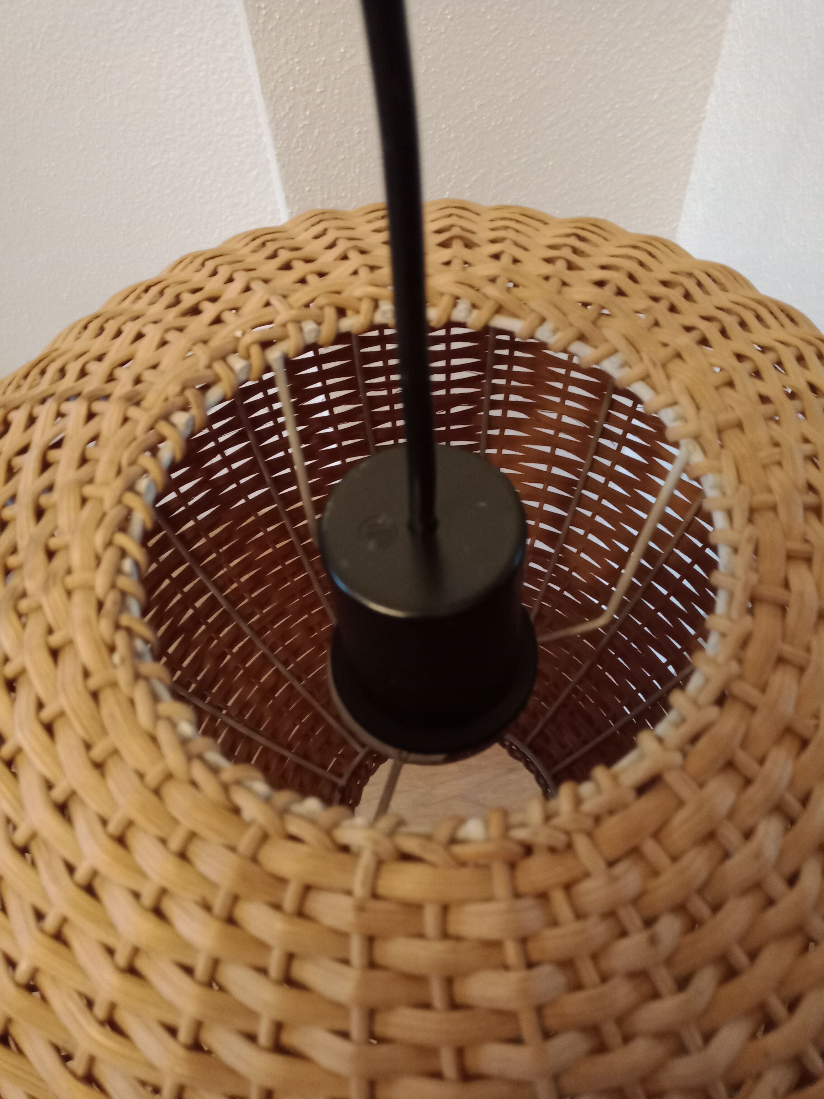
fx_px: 857
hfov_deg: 51.4
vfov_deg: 65.3
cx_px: 412
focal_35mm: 27
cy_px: 550
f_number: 2
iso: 947
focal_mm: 3.54
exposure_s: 1/33.3
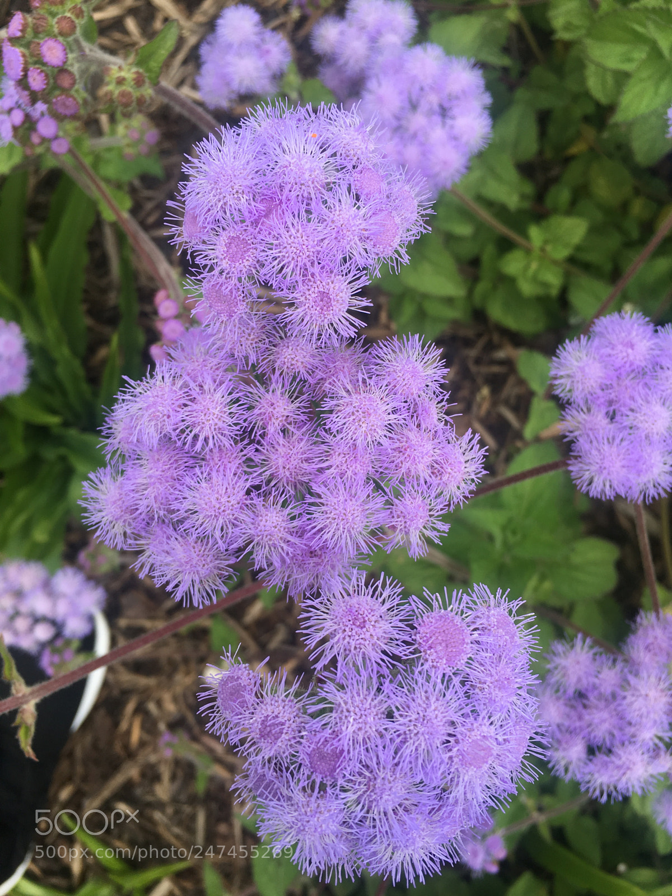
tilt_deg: -85.5
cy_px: 448
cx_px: 336
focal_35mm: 29
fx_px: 751
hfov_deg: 48.2
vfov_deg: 61.7
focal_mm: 4.15
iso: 25
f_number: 2.2
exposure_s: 1/530
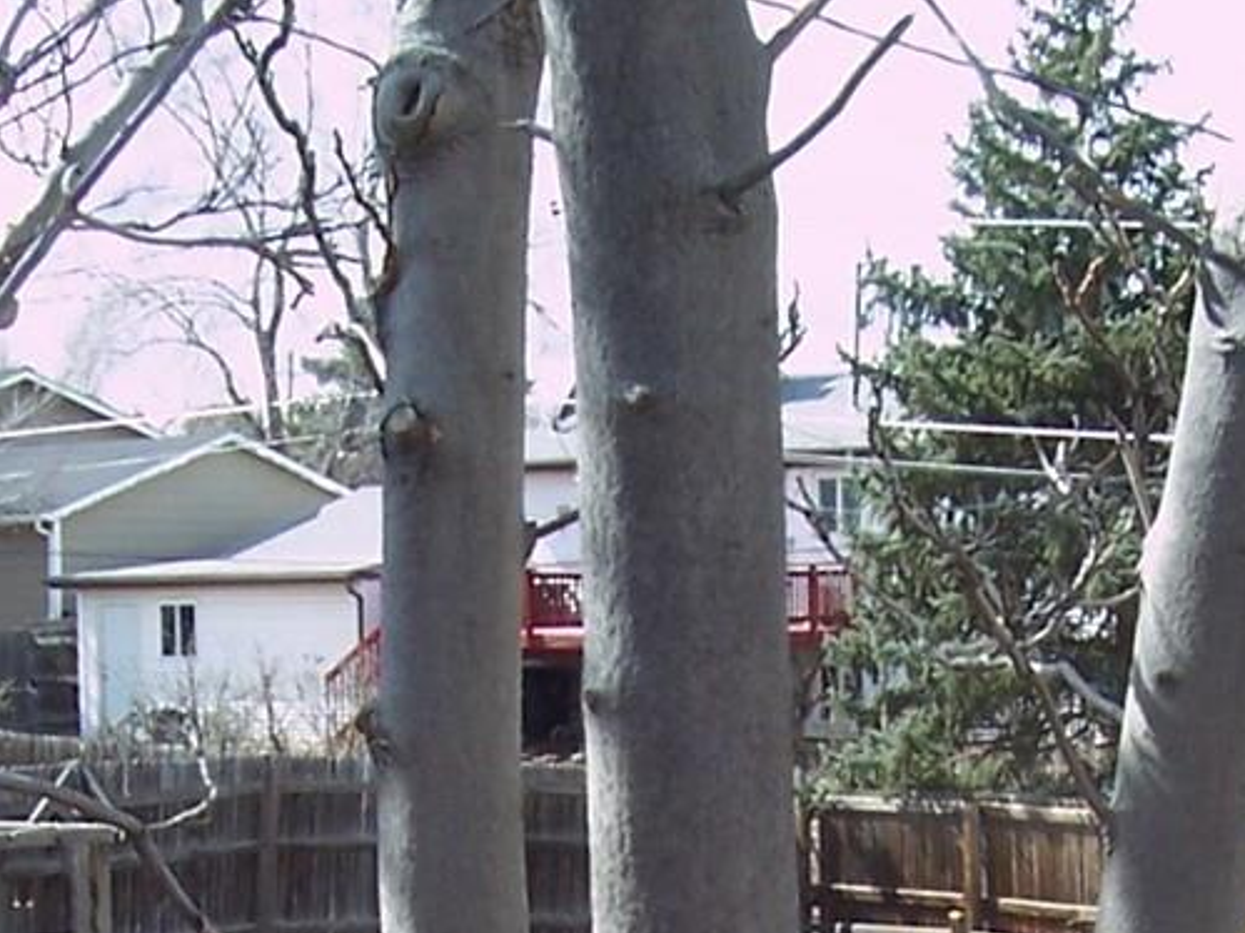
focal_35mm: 109
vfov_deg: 13.0
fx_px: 3919
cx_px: 636
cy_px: 1312
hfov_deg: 18.0
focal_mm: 5.6
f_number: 5.6
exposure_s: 1/180
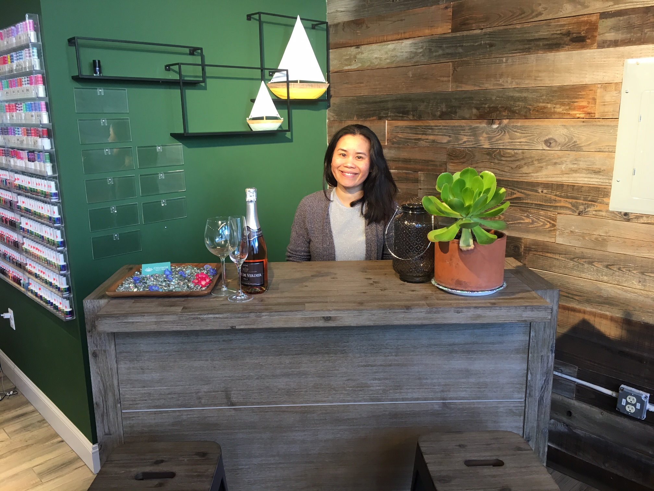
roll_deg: +0.1
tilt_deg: -11.6
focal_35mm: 29
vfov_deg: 48.2
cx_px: 327
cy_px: 246
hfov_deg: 61.7
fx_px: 548
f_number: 2.2
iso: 64
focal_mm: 4.15
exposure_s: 1/30
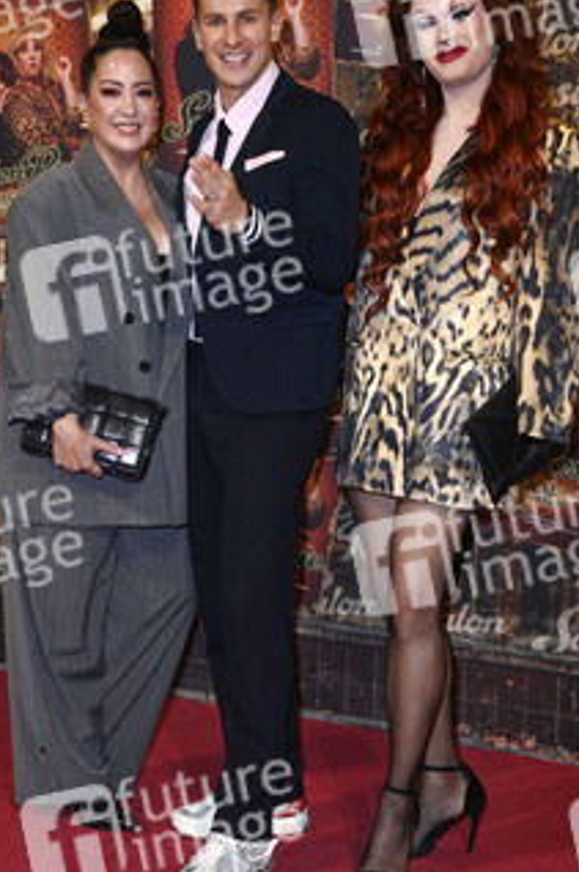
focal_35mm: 73
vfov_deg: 27.7
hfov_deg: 18.6
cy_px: 414
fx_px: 1767
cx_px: 241
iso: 1250
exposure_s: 1/250
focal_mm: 58
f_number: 5.6
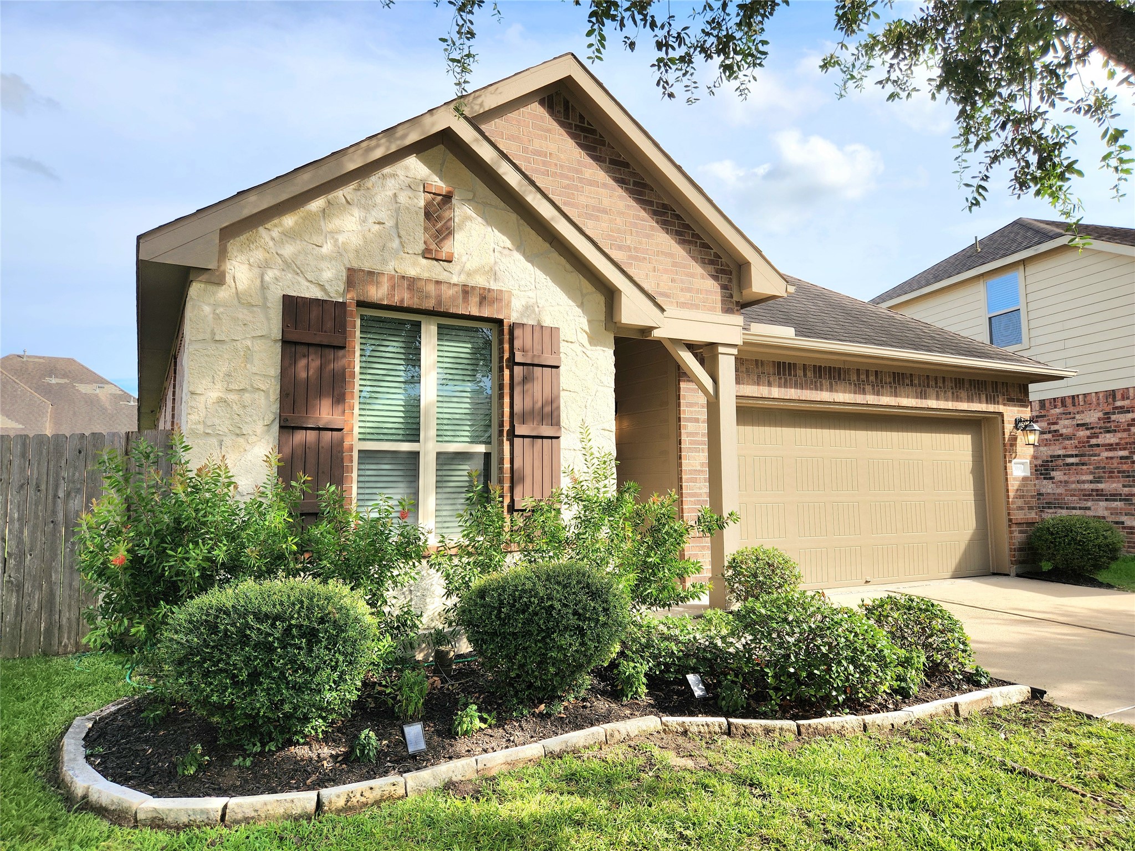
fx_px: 754
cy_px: 426
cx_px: 568
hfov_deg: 73.9
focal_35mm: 23
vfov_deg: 58.9
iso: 20
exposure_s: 1/1250
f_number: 1.8
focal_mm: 5.4
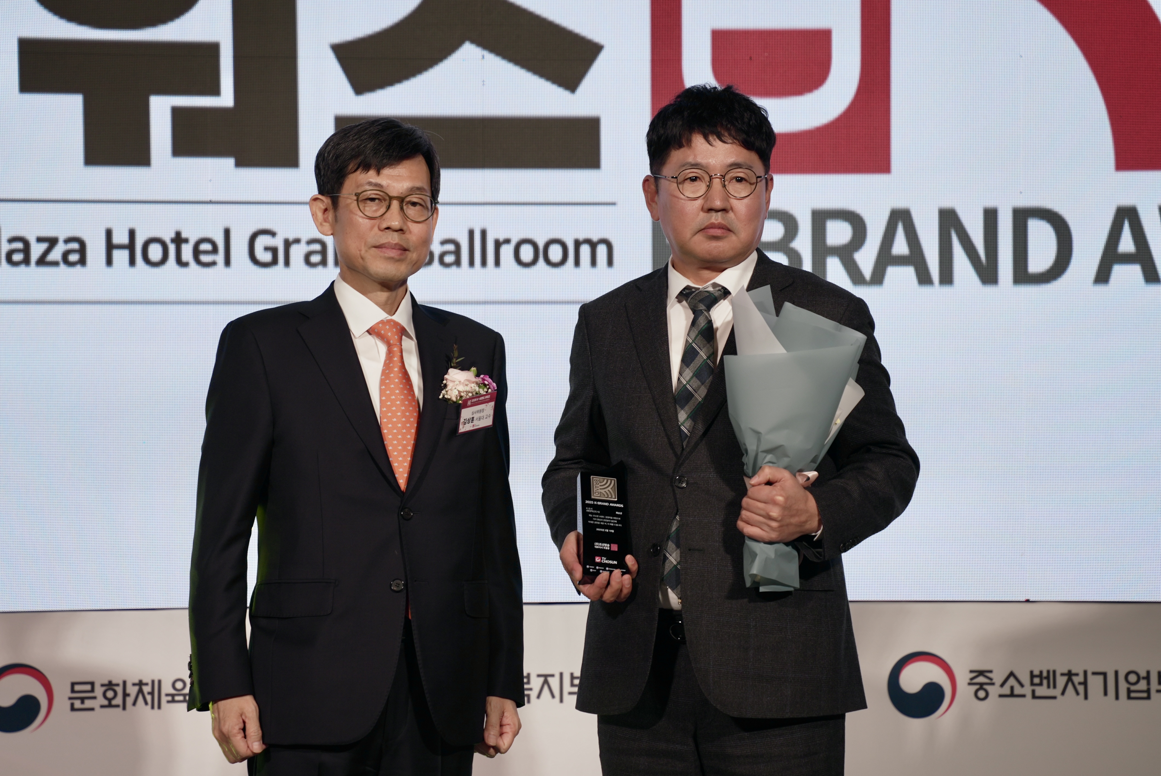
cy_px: 388
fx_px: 5163
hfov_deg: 12.8
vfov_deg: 8.6
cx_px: 580
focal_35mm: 160
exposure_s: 1/100
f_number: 5.6
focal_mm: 160
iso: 320
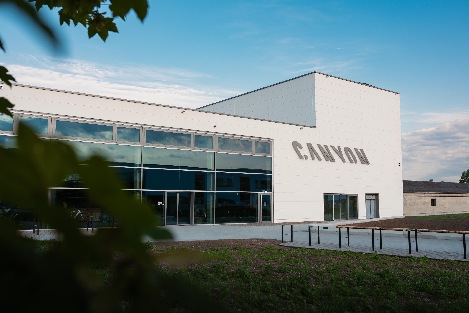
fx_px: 456
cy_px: 156
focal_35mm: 35
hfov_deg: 54.4
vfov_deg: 37.9
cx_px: 234
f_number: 4
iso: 100
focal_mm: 35
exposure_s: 1/640
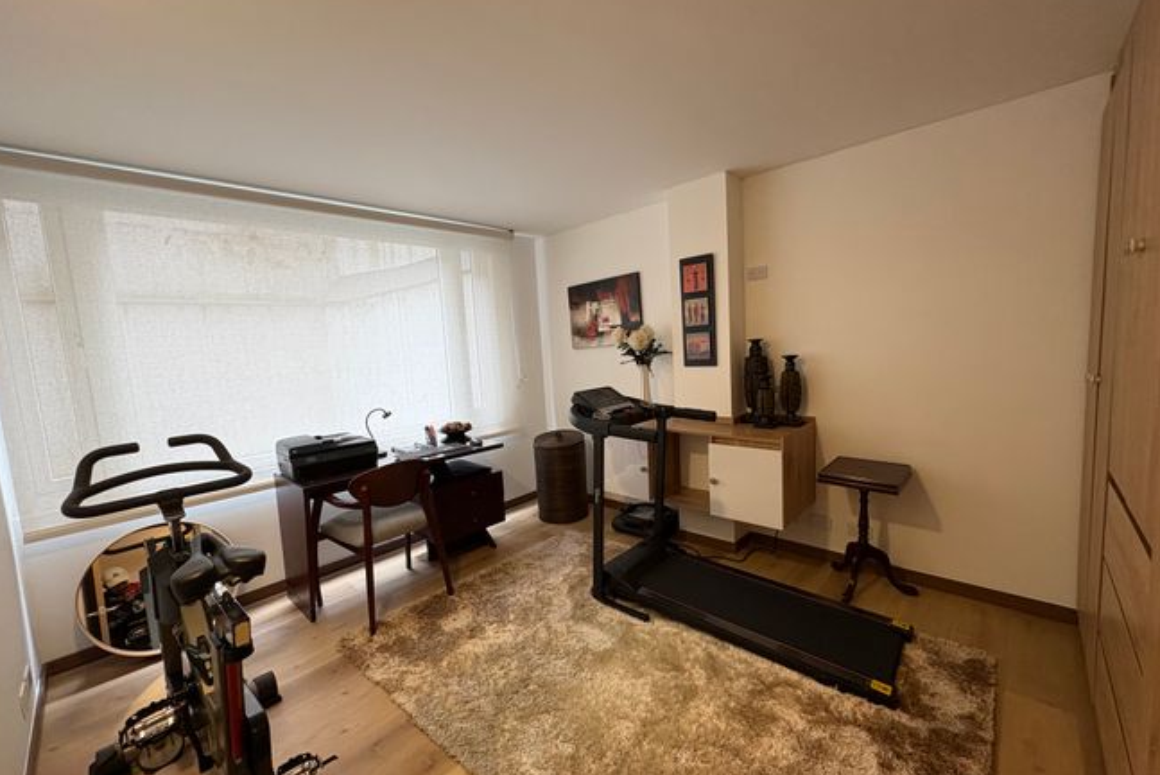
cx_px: 582
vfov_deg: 77.4
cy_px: 396
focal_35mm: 15
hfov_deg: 100.4
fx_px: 484
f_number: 2.2
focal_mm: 2.22
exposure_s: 1/60
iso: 160
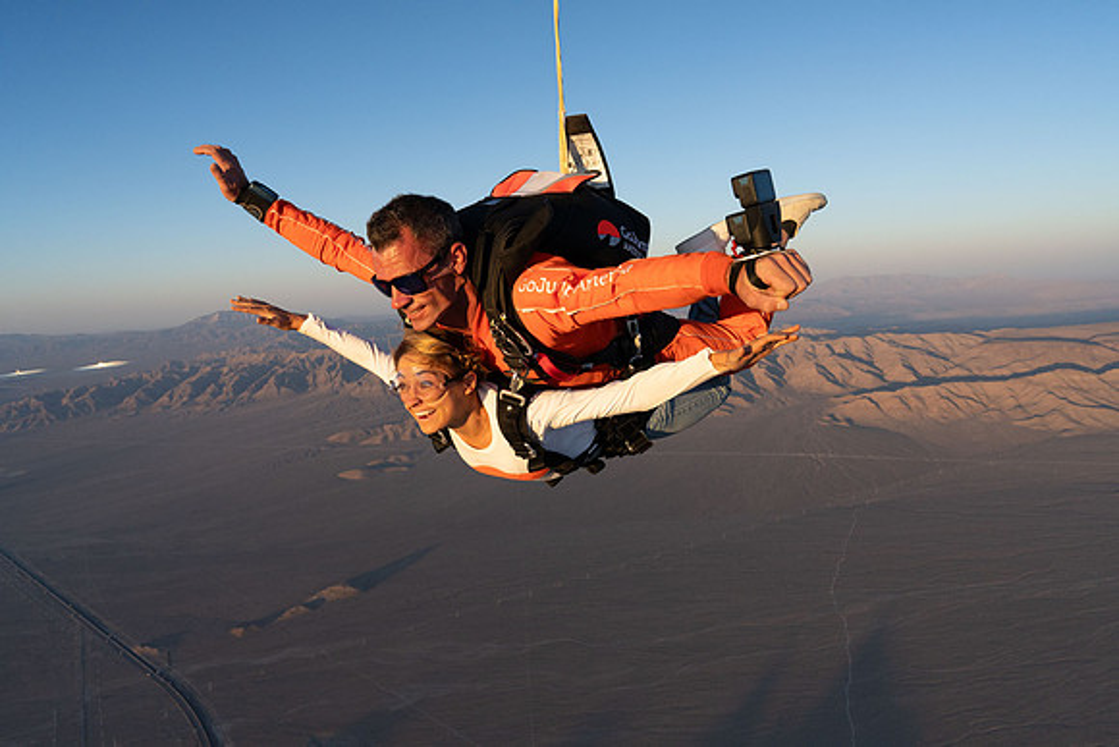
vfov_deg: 53.2
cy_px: 374
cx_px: 560
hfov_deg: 73.7
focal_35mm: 24
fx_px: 746
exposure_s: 1/2000
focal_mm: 24
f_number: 6.3
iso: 1250
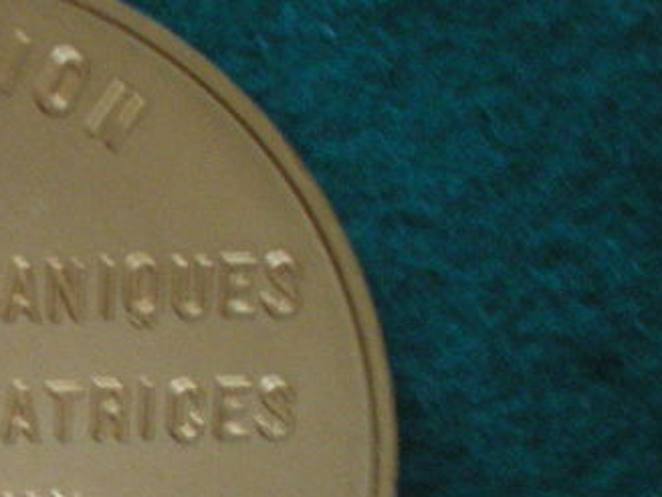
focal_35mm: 116
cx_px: -256
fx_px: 2218
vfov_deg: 12.5
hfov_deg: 15.9
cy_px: 564
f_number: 3.1
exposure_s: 1/13
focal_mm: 6.3
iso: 400
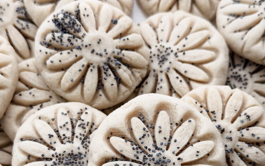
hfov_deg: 29.8
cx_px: 133
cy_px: 149
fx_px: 498
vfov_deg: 18.6
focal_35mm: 69
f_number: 1.8
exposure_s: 1/400
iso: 64
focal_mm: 6.76
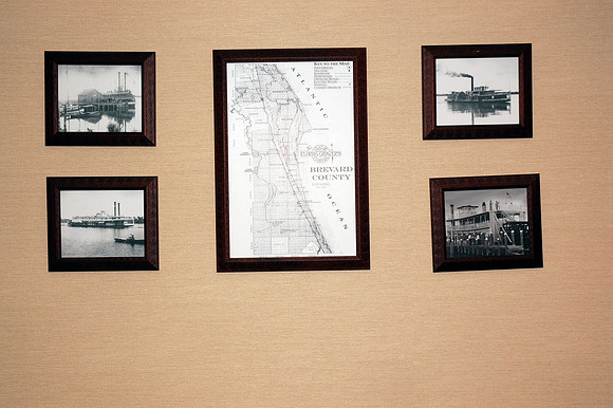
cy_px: 204
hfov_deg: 37.9
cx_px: 306
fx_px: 893
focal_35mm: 52
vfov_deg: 25.7
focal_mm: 35
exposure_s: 1/125
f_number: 8
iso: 200
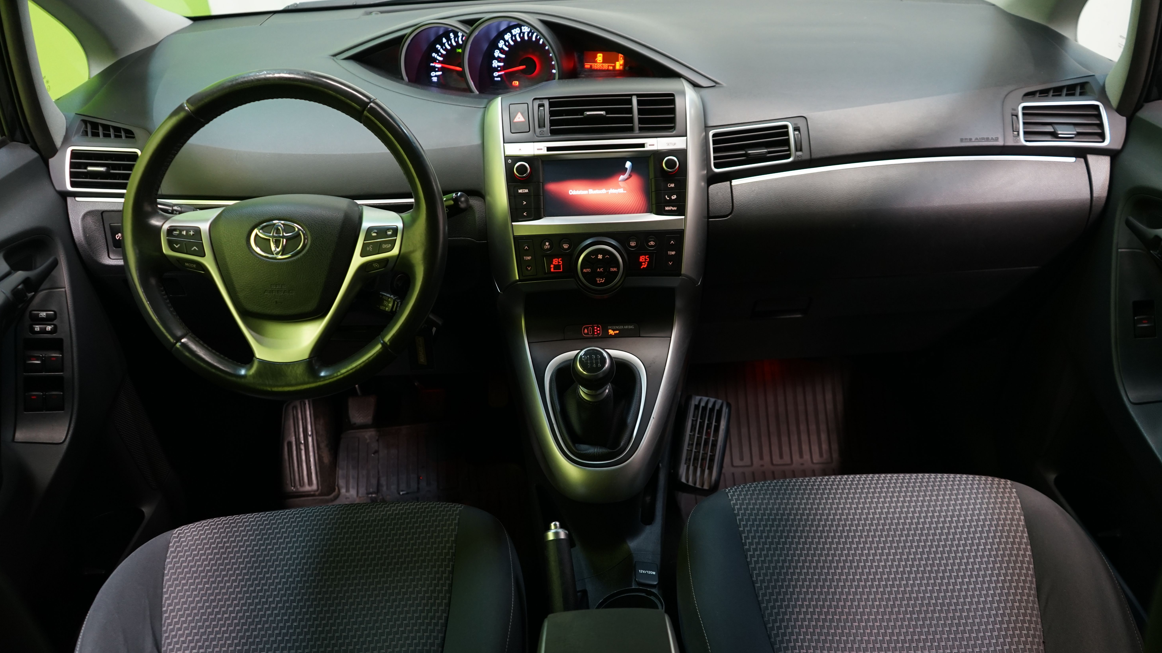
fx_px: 924
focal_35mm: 30
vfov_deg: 38.9
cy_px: 357
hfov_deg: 64.3
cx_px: 589
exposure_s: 1/30
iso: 640
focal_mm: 28
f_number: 3.5
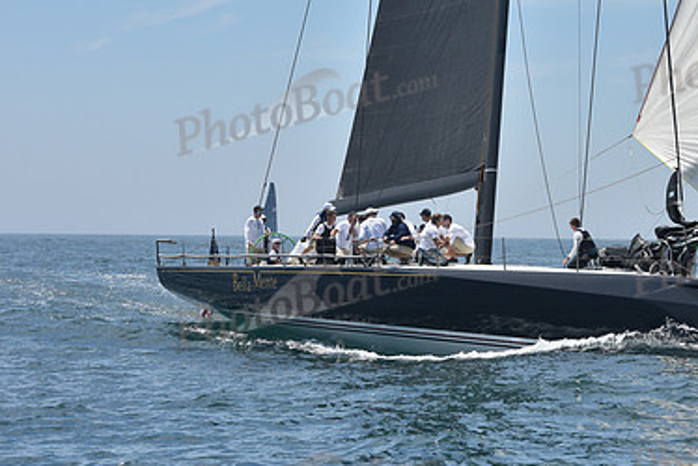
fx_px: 2949
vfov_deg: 9.0
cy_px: 178
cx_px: 536
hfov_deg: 13.4
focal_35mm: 152
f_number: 10
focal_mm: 98
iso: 250
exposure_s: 1/800
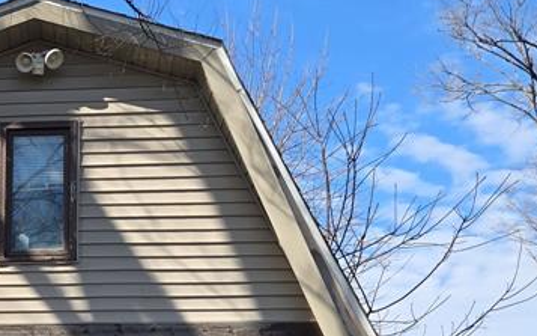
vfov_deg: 17.5
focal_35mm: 70
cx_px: -6
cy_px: 434
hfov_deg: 27.6
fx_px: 1024
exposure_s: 1/904
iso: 25
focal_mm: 5.4
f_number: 1.8
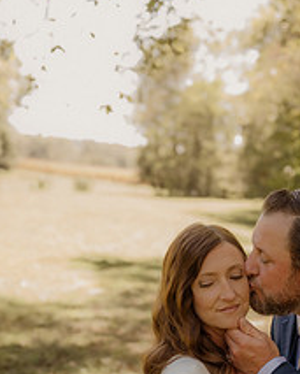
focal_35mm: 101
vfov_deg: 18.8
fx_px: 1119
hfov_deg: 15.2
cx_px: 218
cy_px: 300
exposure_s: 1/320
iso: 400
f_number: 3.5
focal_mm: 51
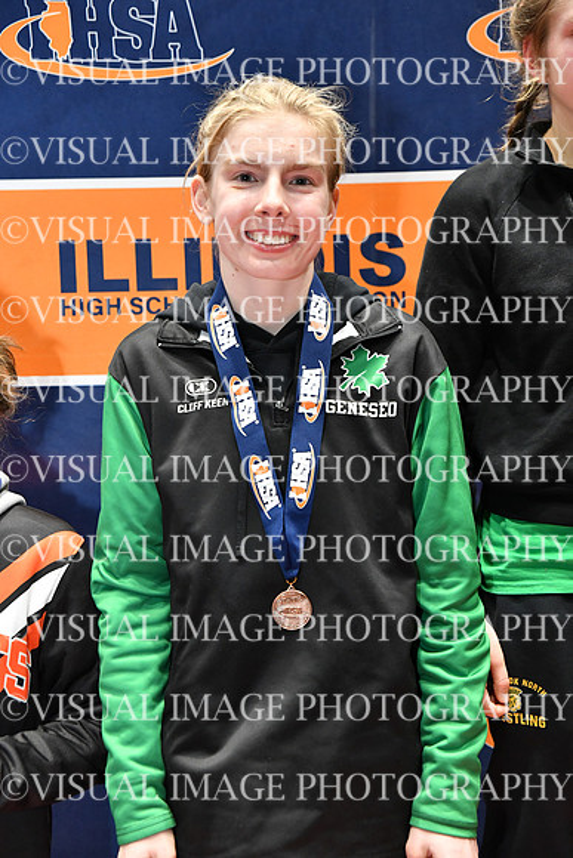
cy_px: 429
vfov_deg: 35.6
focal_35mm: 56
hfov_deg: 24.2
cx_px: 286
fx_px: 1336
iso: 3200
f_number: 5.6
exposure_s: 1/200
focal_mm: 56
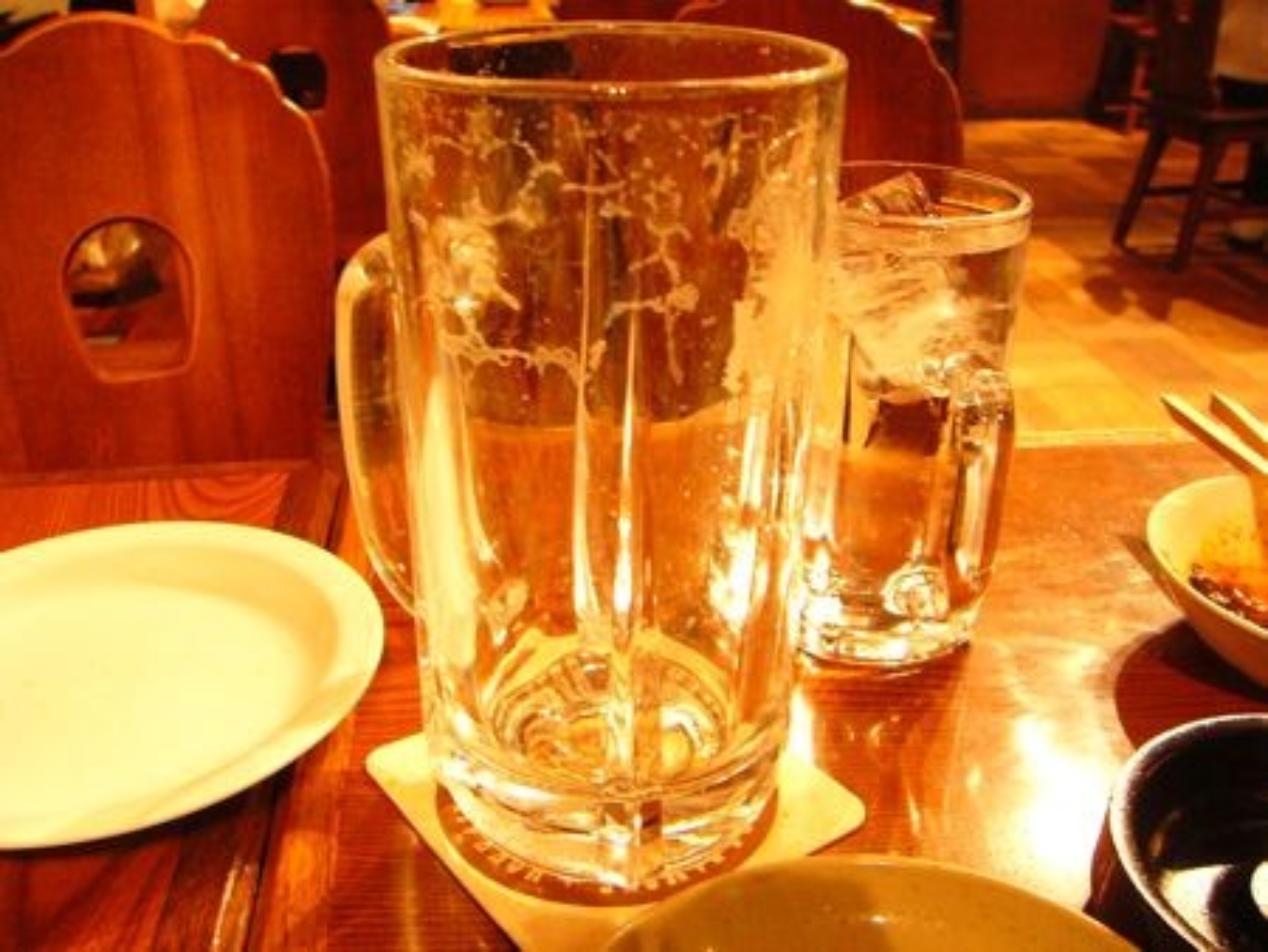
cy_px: 476
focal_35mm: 36
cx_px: 634
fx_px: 1319
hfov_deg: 51.3
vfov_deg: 39.7
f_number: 2.8
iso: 200
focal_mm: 6
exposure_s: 1/10
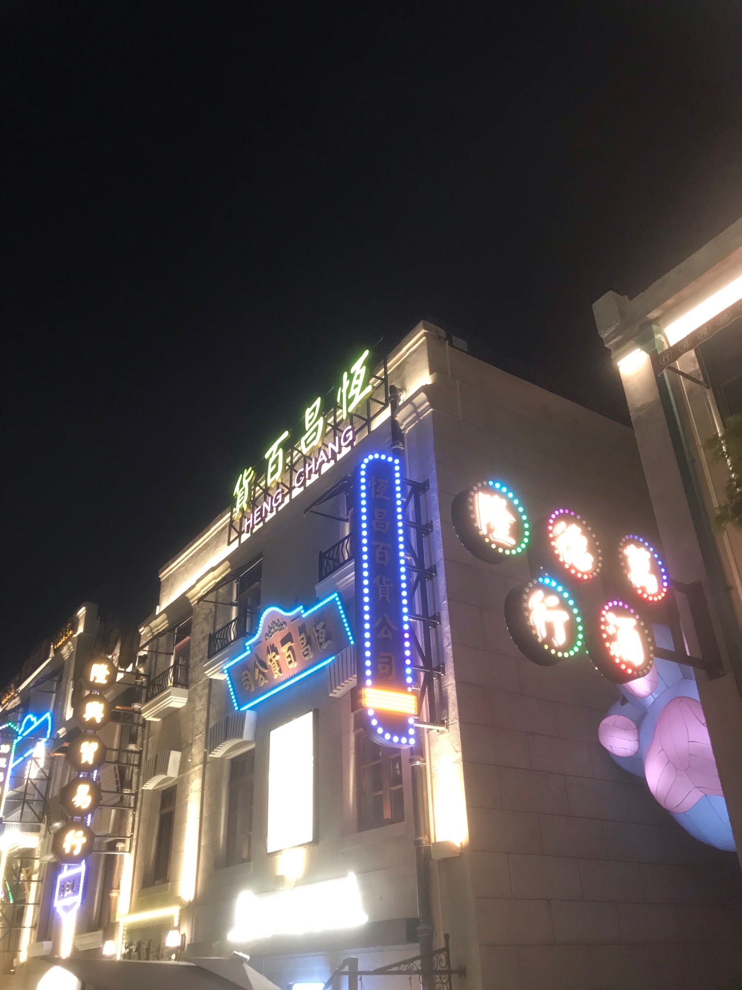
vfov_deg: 63.4
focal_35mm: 28
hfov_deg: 49.8
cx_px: 371
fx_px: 800
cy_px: 495
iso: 40
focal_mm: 3.99
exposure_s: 1/17
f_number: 1.8
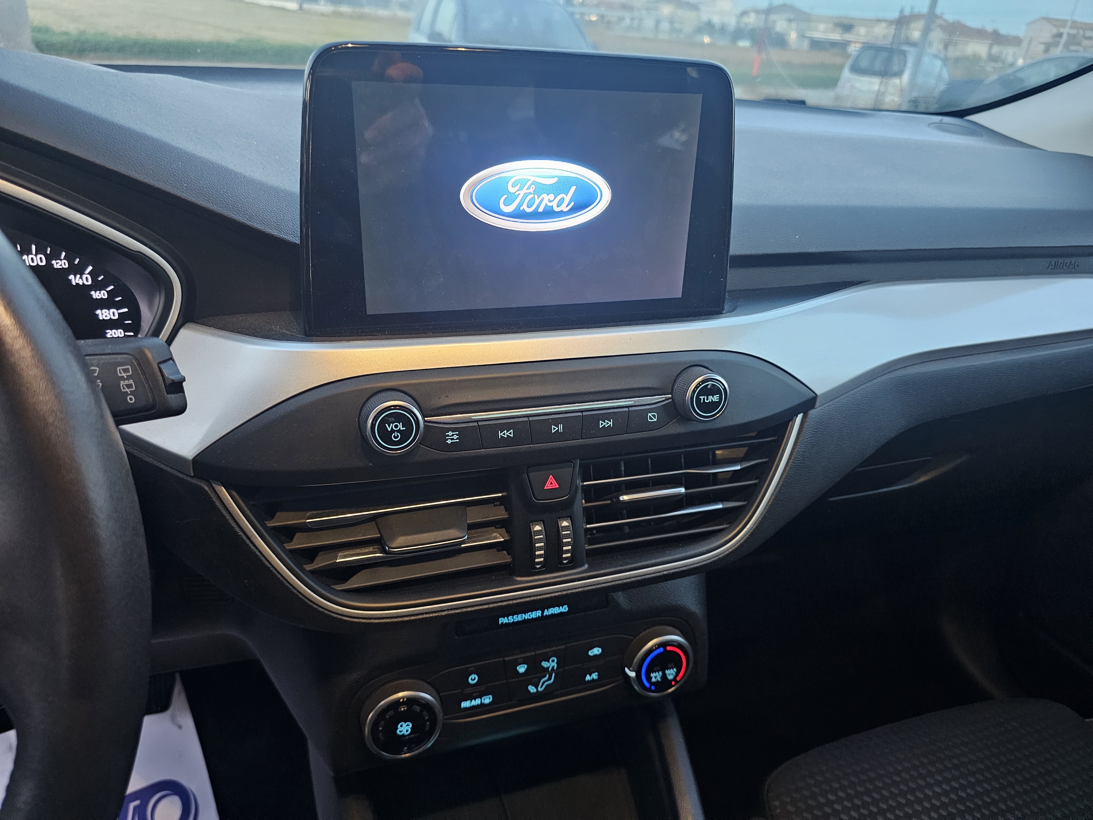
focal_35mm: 23
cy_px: 410
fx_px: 726
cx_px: 546
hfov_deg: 73.9
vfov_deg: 58.9
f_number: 1.7
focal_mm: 6.3
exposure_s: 1/33.3
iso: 640
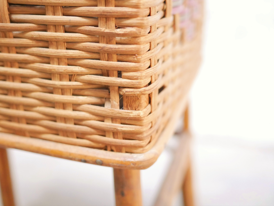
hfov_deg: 46.8
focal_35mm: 40
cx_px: 137
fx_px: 317
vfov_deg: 36.0
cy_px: 103
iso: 2500
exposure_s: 1/60
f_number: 1.7
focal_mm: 20
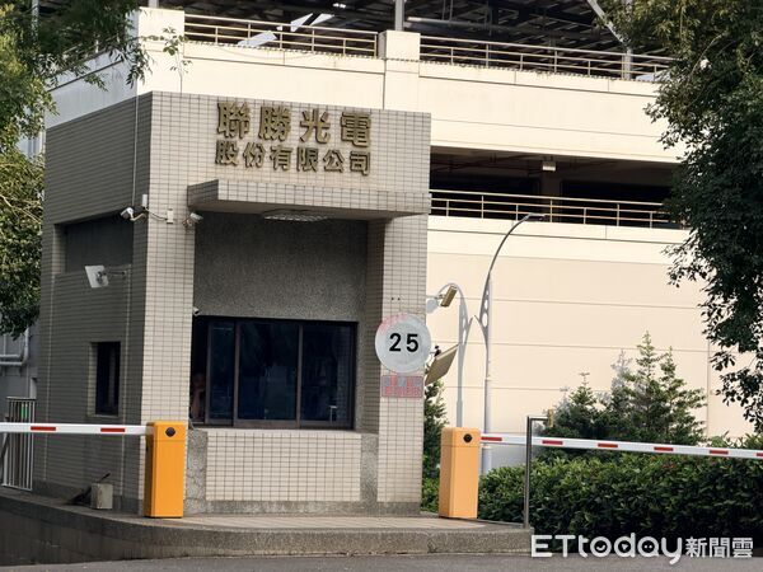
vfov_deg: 14.8
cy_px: 286
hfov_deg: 19.6
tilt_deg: +1.2
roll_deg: -0.8
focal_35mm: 100
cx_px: 382
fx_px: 2204
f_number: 2.8
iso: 25
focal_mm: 16.89
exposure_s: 1/638
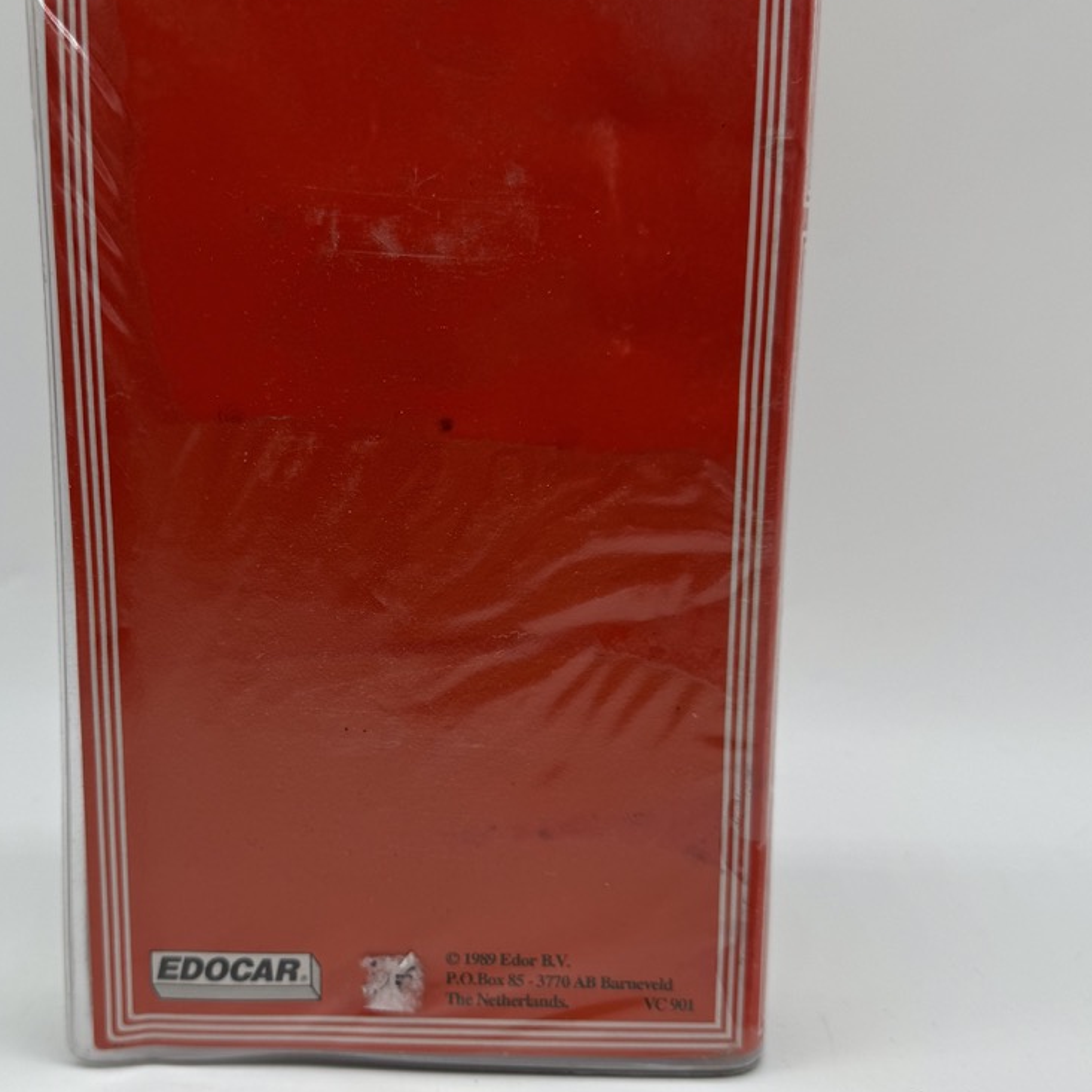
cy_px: 549
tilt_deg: -11.7
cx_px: 411
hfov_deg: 44.6
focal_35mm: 37
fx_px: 1321
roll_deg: +0.3
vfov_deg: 44.9
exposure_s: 1/629
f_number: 1.78
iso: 80
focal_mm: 6.76
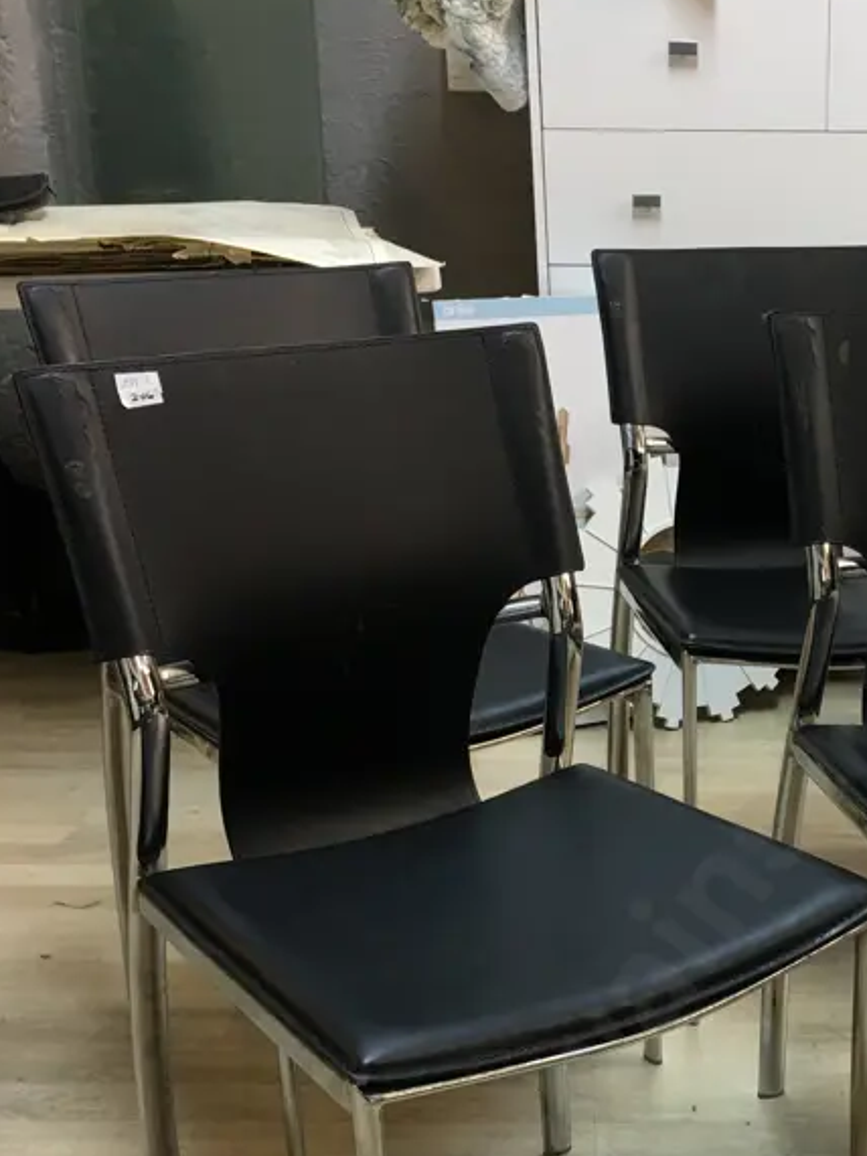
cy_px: 852
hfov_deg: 27.2
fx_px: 1737
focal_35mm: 52
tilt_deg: -22.0
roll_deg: -0.6
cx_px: 754
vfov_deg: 36.1
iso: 40
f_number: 2.2
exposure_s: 1/17
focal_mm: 4.15
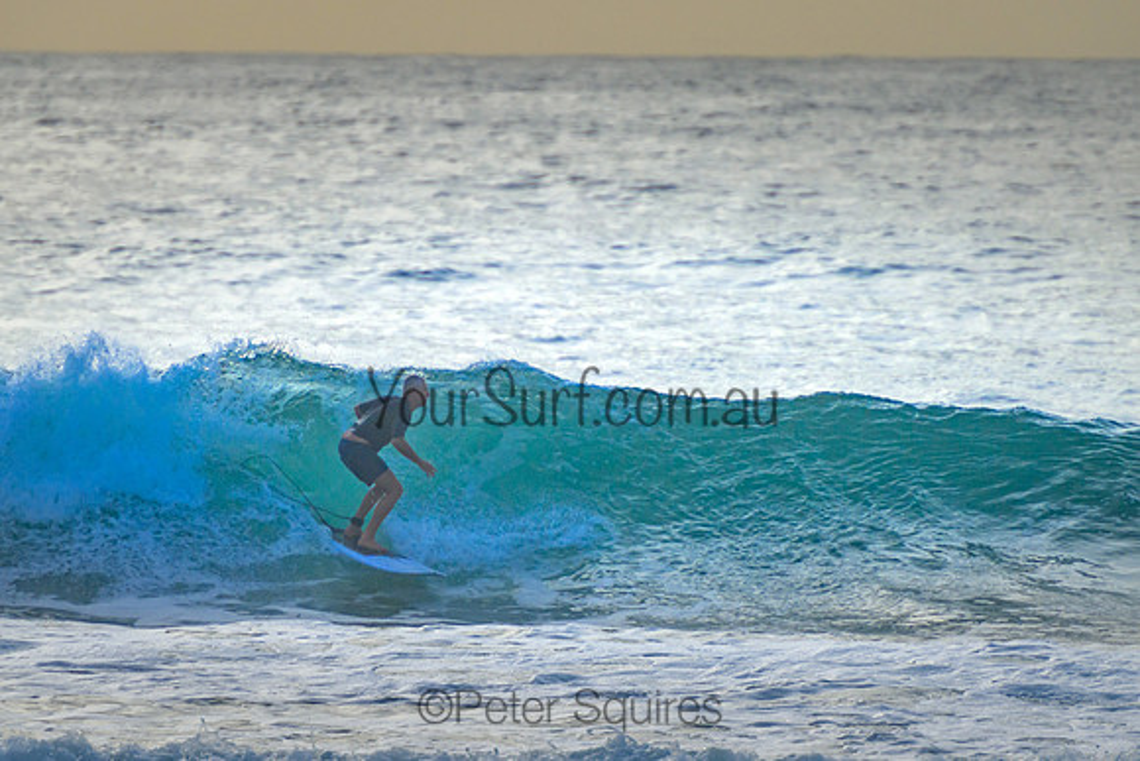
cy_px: 394
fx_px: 17414
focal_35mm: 550
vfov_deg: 2.5
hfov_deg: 3.7
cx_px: 583
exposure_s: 1/2000
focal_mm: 400
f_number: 5.6
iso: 640
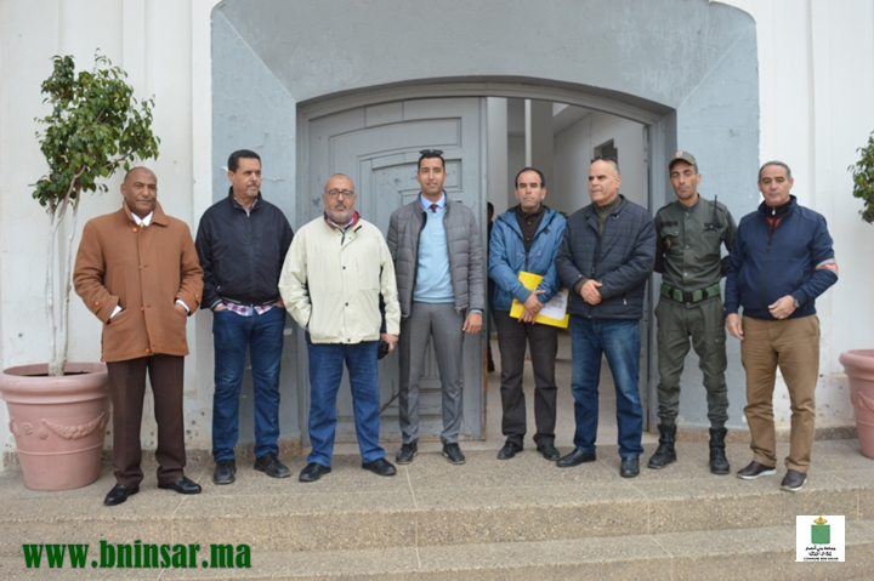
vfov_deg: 41.7
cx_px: 437
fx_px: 764
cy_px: 290
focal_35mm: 32
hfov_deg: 59.5
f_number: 5.6
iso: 400
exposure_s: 1/125
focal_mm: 21
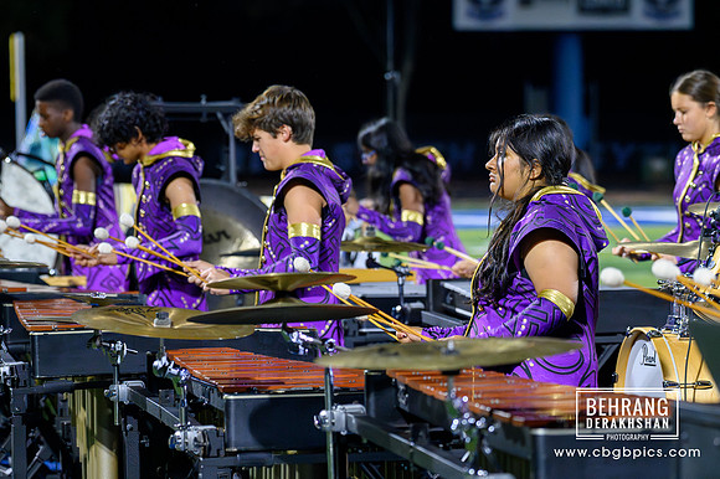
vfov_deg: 6.9
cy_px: 240
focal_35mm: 200
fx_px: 3998
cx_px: 360
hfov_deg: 10.3
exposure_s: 1/500
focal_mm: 200
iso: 12800
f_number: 5.6
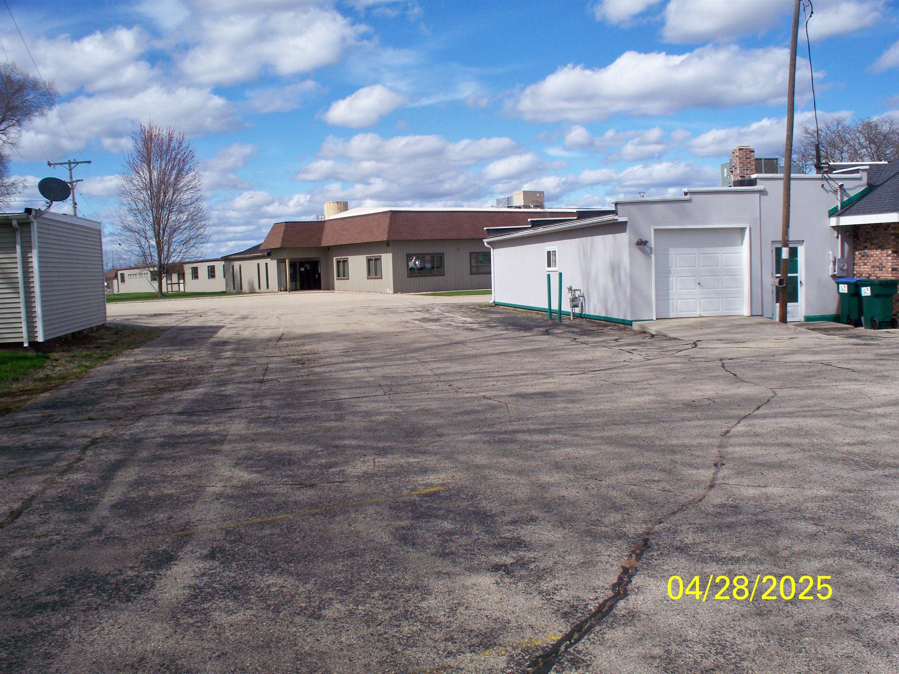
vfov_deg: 40.7
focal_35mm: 35
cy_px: 337
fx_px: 909
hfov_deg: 52.6
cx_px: 450
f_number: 4.8
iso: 125
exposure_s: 1/1000
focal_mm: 7.54
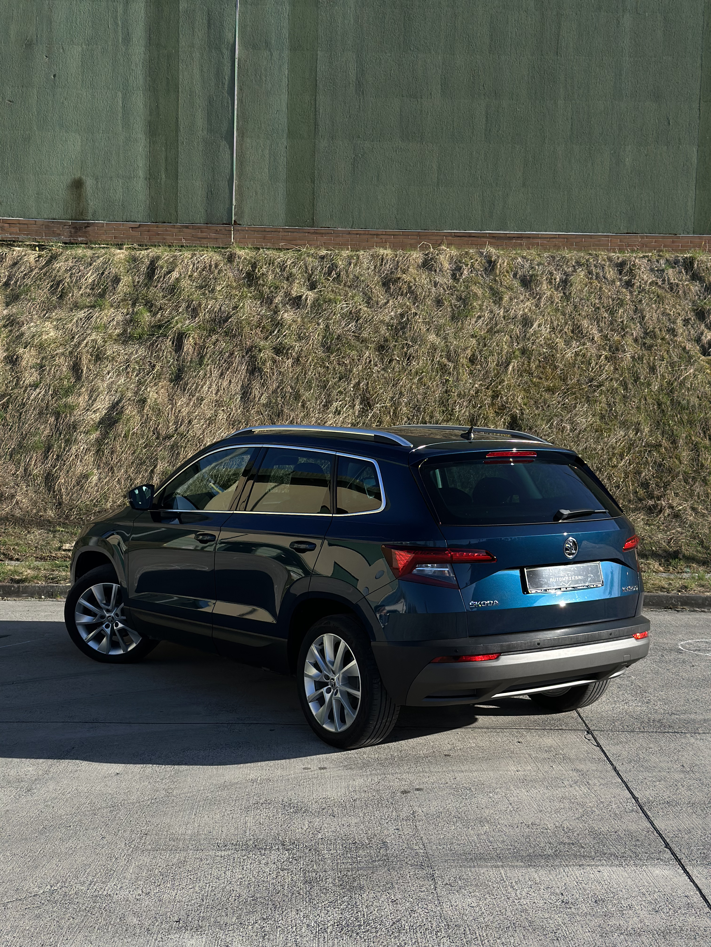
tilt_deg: -3.3
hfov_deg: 30.3
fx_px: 1315
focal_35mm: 48
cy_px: 474
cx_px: 356
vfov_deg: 39.7
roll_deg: -2.1
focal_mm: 6.86
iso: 100
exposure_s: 1/4367
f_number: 1.78
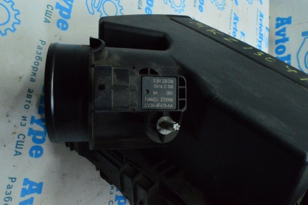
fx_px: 282
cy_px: 102
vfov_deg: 39.9
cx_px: 154
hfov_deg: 57.3
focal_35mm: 33
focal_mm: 22
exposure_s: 1/30
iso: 6400
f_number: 25
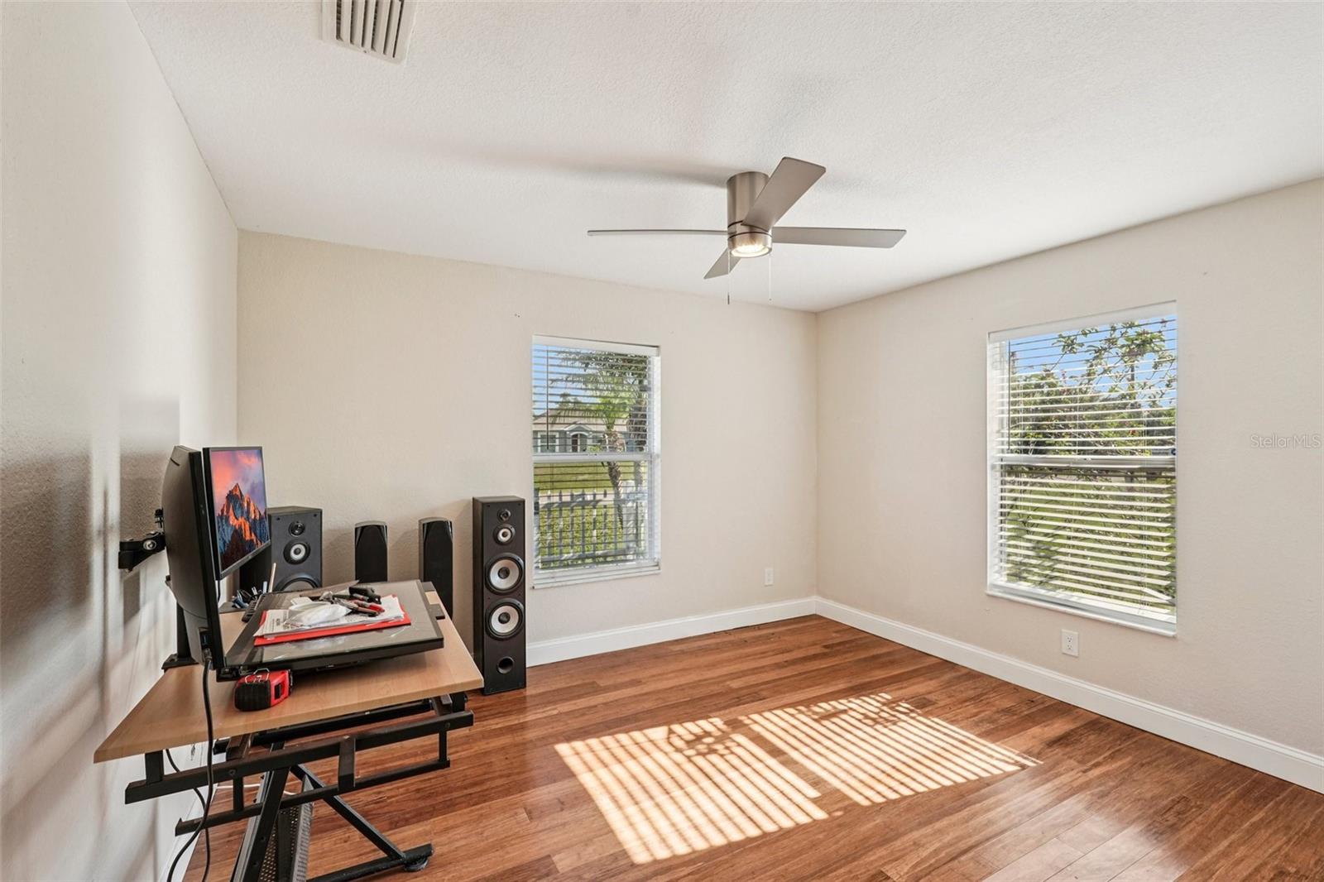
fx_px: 588
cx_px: 662
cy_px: 441
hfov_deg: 96.7
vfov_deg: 73.7
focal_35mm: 16
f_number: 8
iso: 400
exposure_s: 1/80
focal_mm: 16
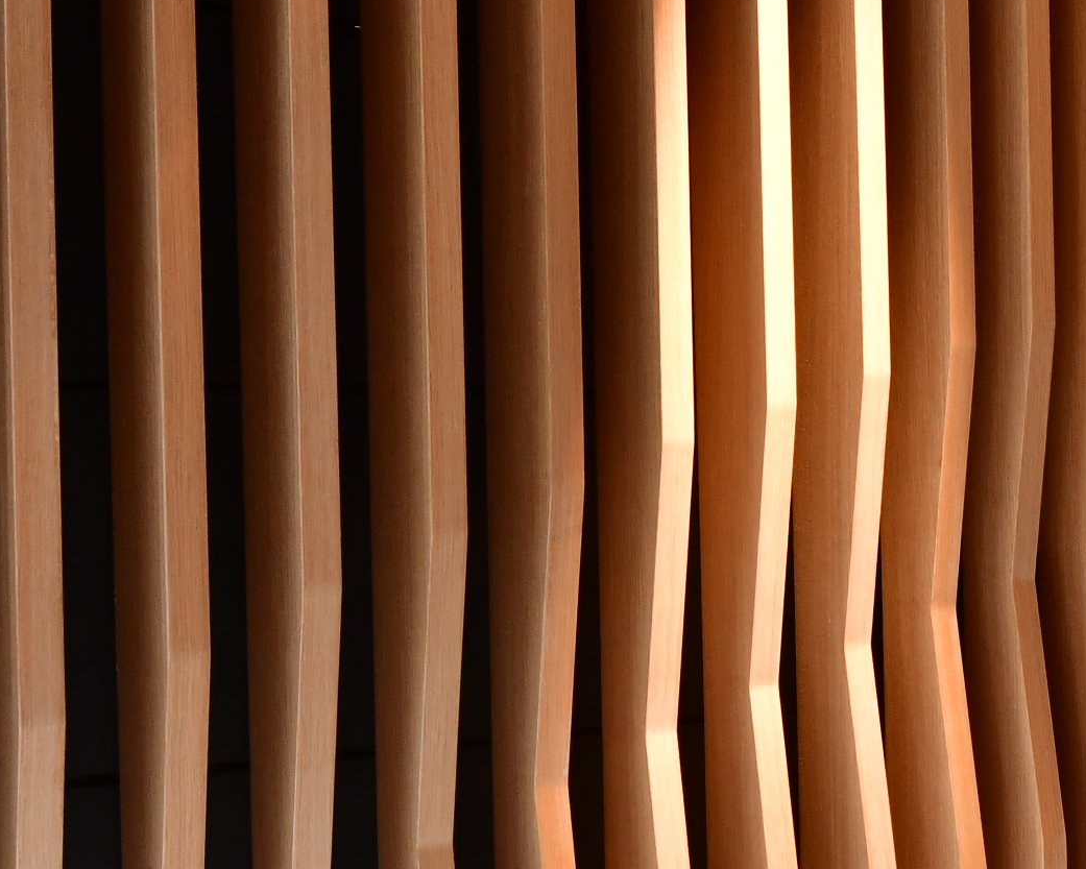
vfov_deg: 22.8
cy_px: 485
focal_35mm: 67
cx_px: 1198
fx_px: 2154
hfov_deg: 26.1
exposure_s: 1/20
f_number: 11
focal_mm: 18
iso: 1600
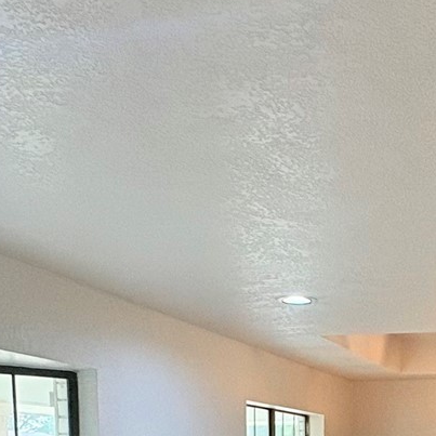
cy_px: 557
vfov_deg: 25.3
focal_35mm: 59
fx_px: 841
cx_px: 369
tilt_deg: -6.0
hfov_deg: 28.3
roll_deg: +0.0
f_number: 2.2
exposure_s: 1/120
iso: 250
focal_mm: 2.22
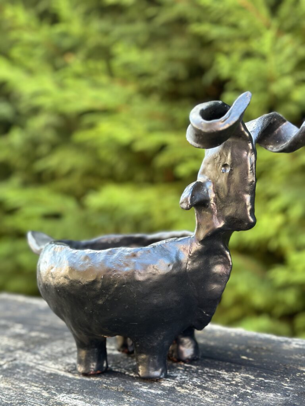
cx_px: 152
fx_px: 564
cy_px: 203
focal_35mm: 48
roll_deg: +3.3
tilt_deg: -2.9
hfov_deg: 30.3
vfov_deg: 39.7
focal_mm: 6.86
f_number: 1.78
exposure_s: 1/121
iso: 125
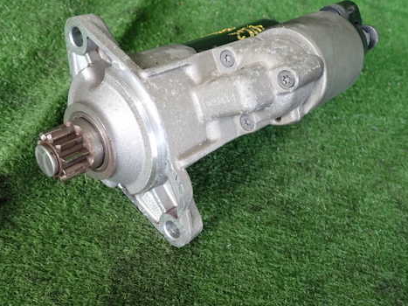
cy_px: 146
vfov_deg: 39.6
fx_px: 424
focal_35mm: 36
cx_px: 175
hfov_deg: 51.2
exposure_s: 1/100
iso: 200
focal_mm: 5.05
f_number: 2.2
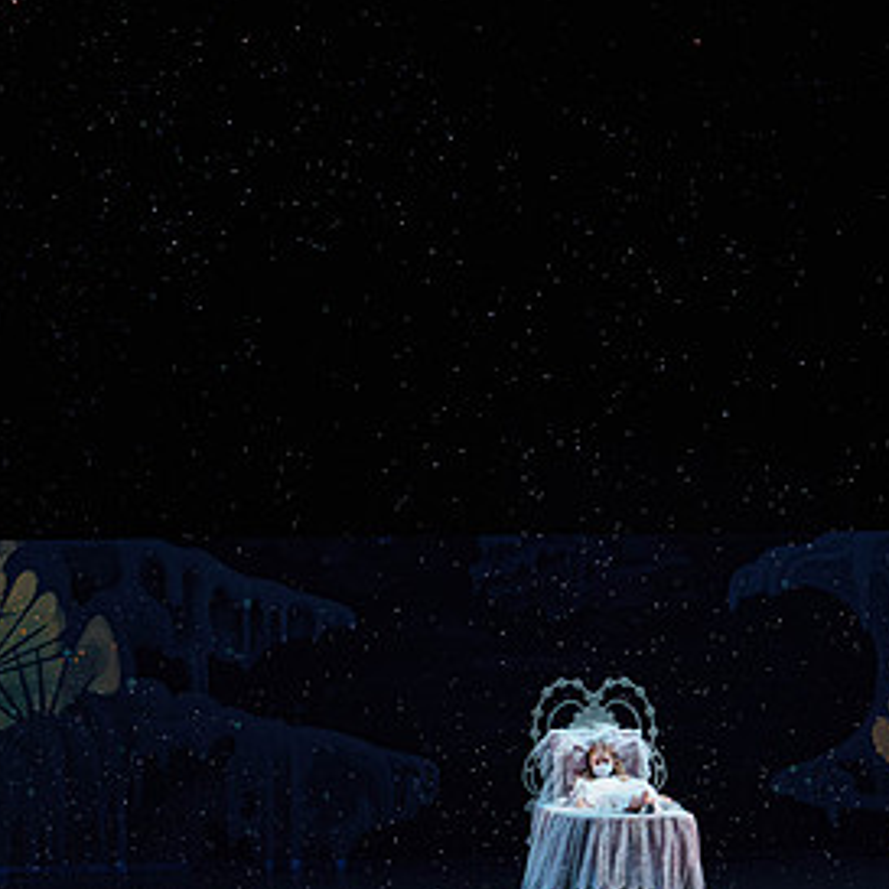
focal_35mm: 215
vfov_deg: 8.1
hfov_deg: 8.1
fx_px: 6247
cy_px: 474
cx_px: 632
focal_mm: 119
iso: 5000
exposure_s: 1/320
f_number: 2.8
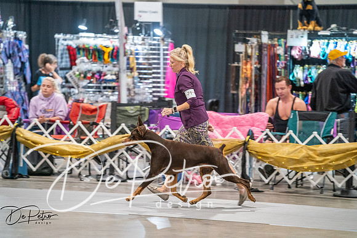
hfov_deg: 10.3
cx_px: 178
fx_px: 1984
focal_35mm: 200
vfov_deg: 6.9
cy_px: 119
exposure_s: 1/250
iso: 6400
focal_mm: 200
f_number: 2.8
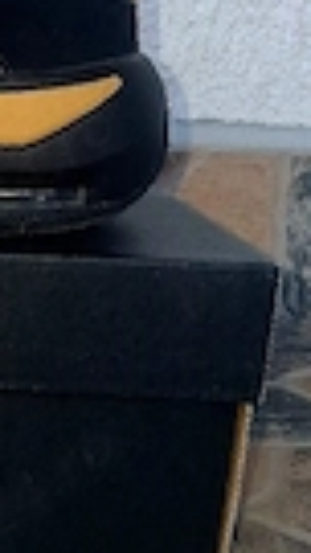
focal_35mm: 87
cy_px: 258
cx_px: -254
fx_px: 1275
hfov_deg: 12.6
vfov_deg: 24.4
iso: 200
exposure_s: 1/100
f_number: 1.8
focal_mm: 4
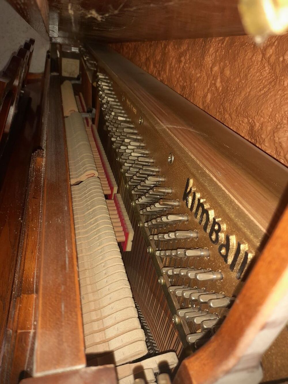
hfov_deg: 54.9
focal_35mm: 25
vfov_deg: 69.4
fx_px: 277
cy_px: 192
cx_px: 144
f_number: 2
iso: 80
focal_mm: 4.6
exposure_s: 1/50
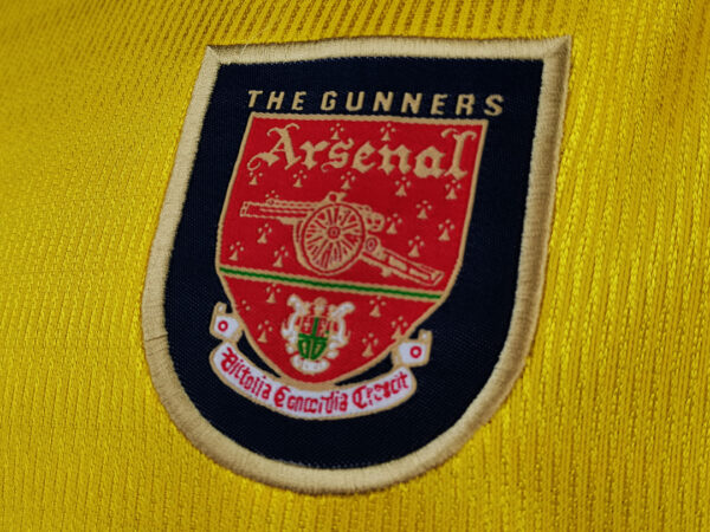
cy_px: 266
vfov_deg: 26.6
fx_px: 1128
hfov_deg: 34.9
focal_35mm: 55
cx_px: 355
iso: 80
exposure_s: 1/90
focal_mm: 5.58
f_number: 1.8
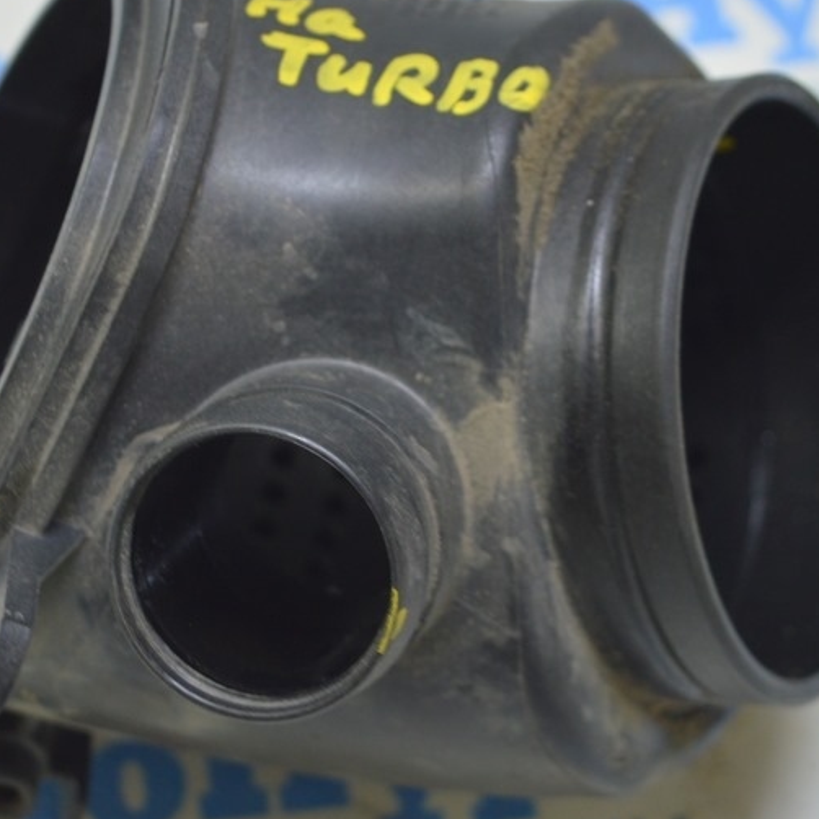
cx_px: 294
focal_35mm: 117
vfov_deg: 14.9
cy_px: 427
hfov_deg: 14.9
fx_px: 3128
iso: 400
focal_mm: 45
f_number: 5.6
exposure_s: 1/20
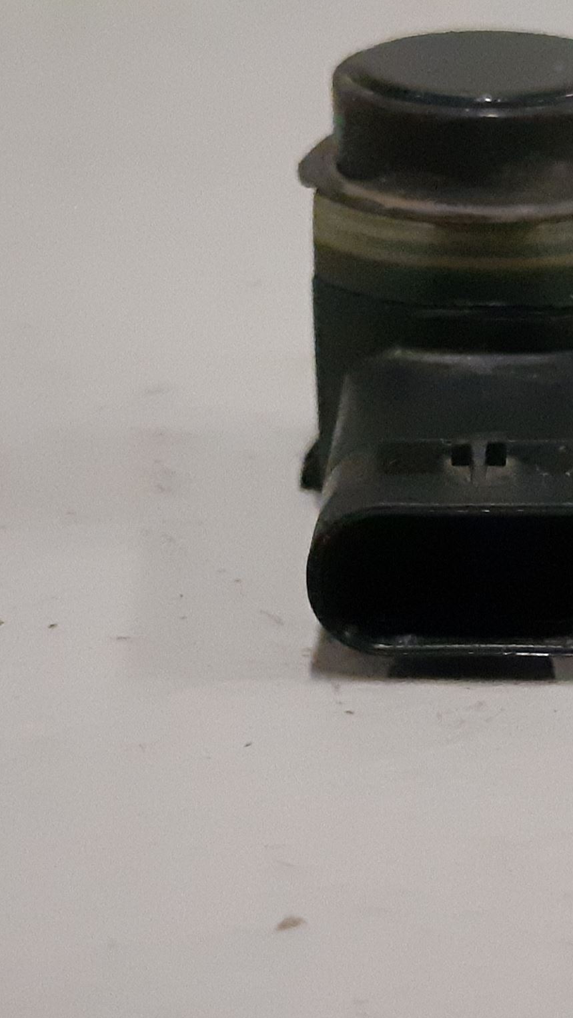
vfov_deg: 52.8
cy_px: 507
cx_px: 534
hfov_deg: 29.7
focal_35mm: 38
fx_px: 1026
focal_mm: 3.93
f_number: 1.7
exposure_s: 1/341
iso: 800
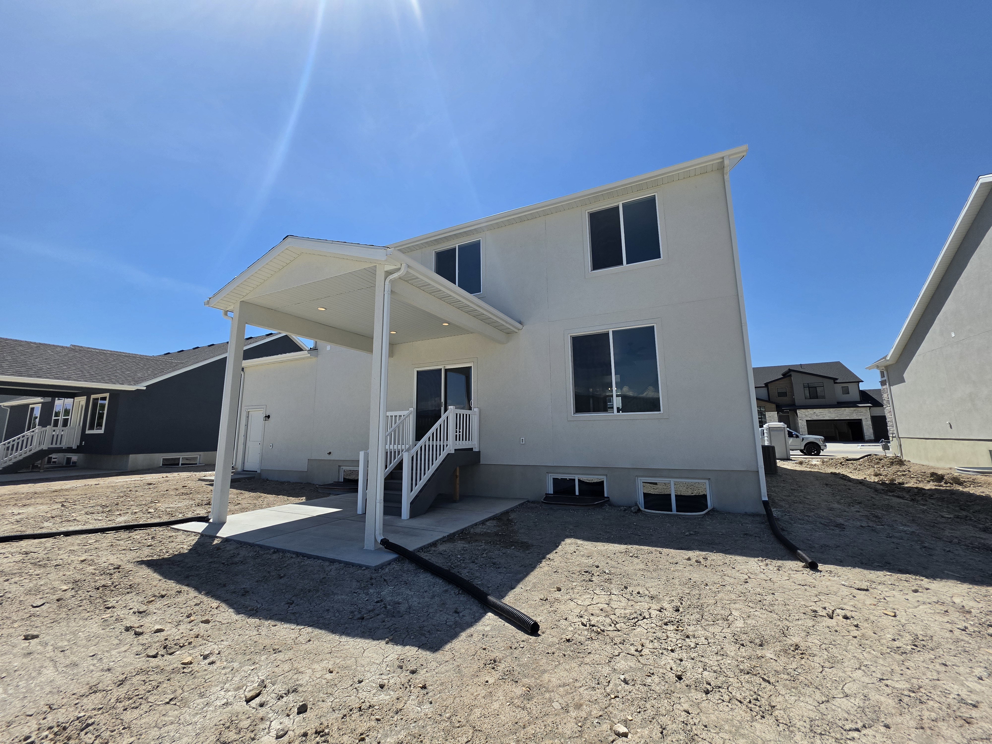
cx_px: 496
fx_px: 373
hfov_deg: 106.2
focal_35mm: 13
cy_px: 372
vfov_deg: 89.9
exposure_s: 1/2359
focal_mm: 2.2
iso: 32
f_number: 1.9
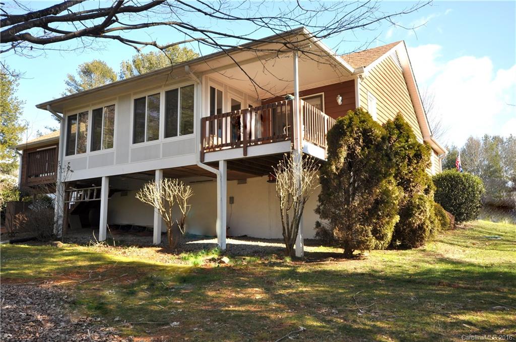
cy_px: 171
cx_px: 258
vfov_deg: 43.5
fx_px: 429
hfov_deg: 62.0
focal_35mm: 30
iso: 200
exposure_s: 1/200
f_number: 7.1
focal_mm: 20
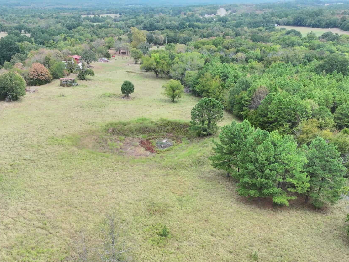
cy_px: 182
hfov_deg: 49.5
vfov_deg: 38.0
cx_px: 125
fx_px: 373
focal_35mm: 37
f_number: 2.8
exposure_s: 1/800
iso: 280
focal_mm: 12.29
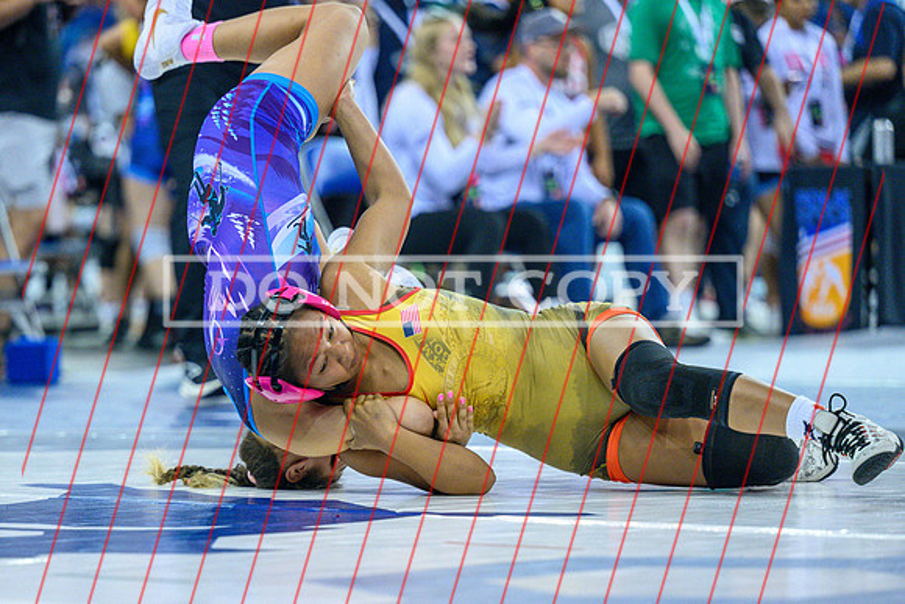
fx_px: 4963
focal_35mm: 197
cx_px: 378
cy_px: 397
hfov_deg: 10.4
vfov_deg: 7.0
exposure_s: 1/800
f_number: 2.8
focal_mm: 150
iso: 3200
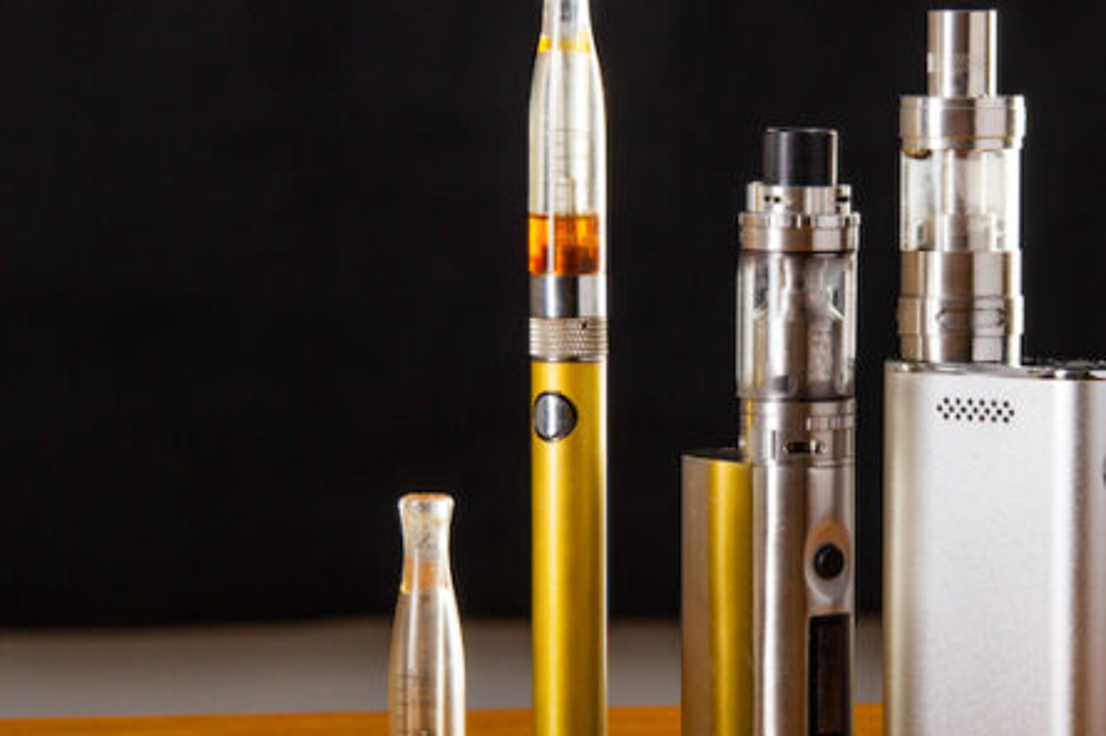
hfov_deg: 11.3
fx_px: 5556
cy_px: 446
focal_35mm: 181
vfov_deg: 7.6
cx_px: 828
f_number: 9
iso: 100
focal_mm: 70
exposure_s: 1/320
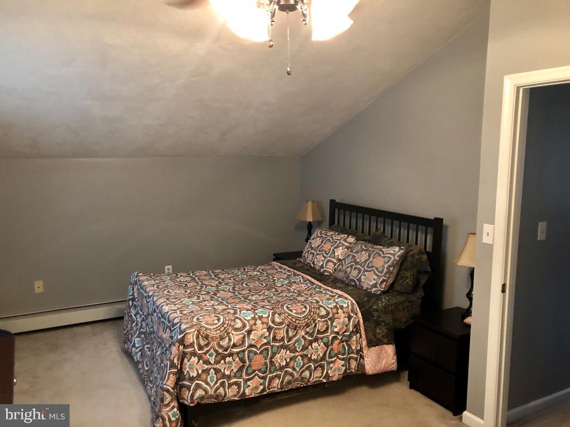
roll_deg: -0.9
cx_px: 285
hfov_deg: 63.4
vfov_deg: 49.7
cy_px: 214
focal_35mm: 28
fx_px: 461
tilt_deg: -6.9
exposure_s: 1/6
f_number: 1.8
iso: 80
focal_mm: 4
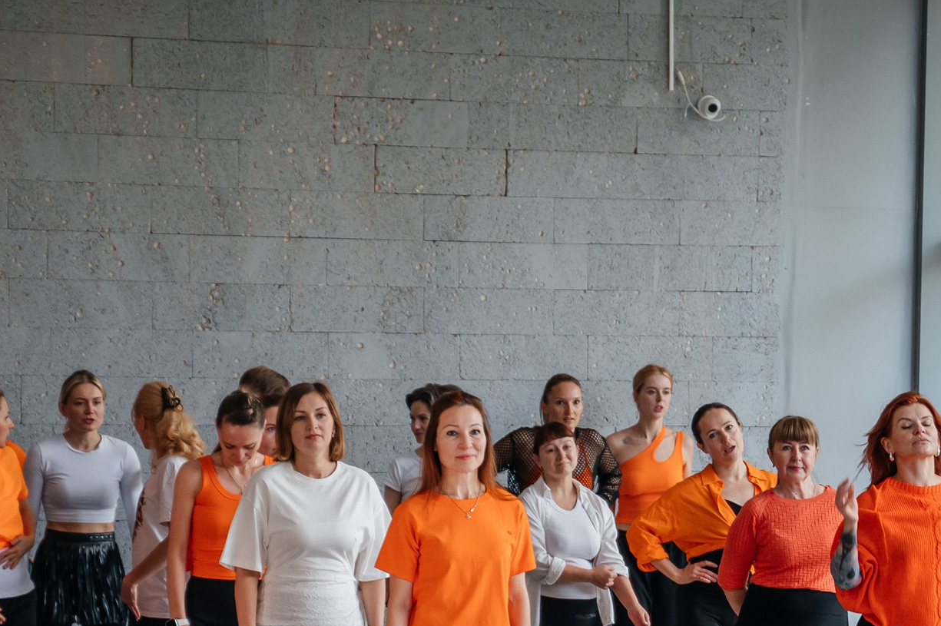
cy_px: 652
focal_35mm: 120
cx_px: 440
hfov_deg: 17.1
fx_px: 3134
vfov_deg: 11.3
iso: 900
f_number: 2.8
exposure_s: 1/125
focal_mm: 56
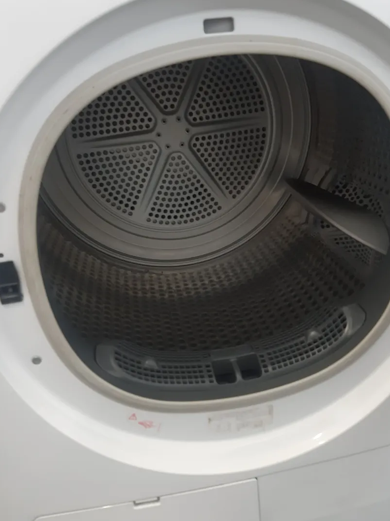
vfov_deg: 58.0
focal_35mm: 31
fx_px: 466
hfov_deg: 45.4
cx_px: 210
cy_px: 216
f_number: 1.7
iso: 200
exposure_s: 1/33
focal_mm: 3.92
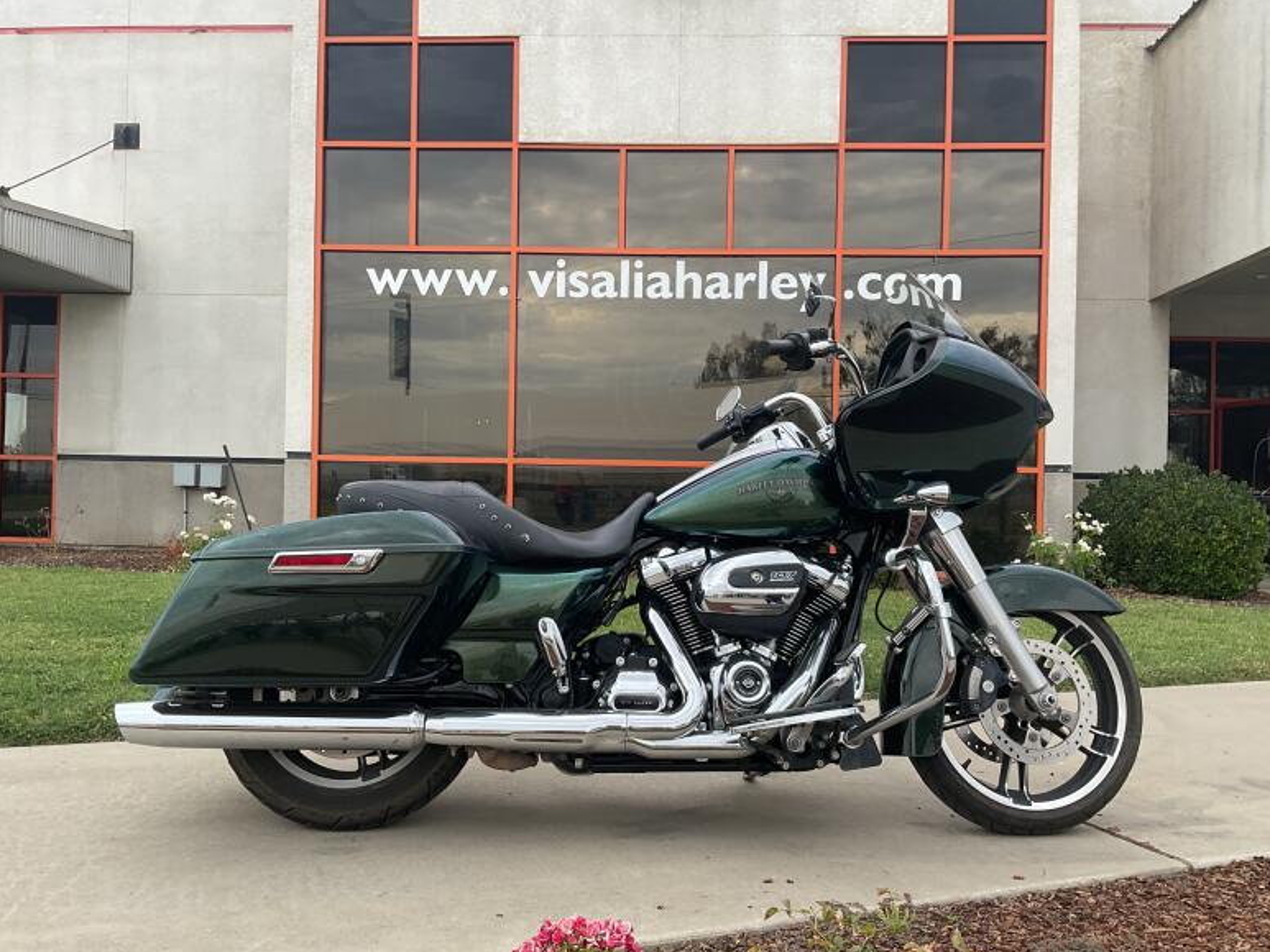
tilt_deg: +1.2
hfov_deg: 59.9
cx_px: 656
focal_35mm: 30
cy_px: 487
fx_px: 1101
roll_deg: +0.3
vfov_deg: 46.8
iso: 16
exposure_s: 1/650
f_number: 1.8
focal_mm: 3
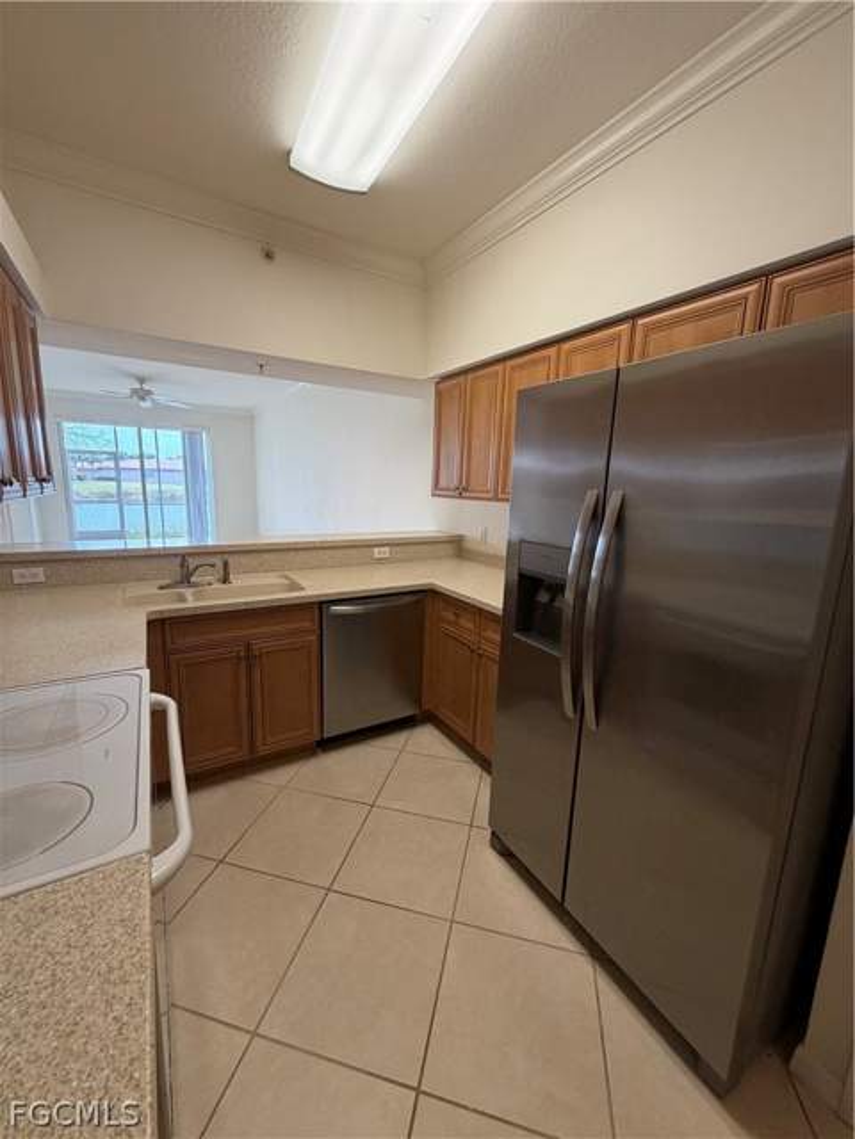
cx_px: 428
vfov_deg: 102.1
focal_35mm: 14
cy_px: 570
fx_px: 461
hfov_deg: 85.7
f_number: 2.2
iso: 200
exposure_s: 1/120
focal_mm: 2.22
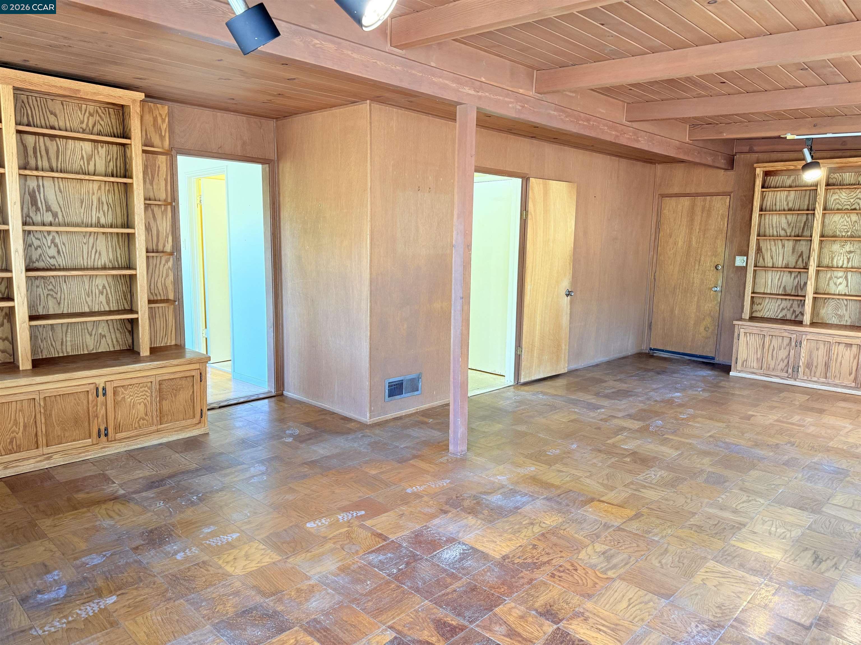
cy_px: 322
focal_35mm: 24
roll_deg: -1.0
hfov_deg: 71.6
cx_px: 430
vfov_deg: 56.8
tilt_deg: -7.6
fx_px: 597
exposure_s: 1/60
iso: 200
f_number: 1.78
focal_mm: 6.76
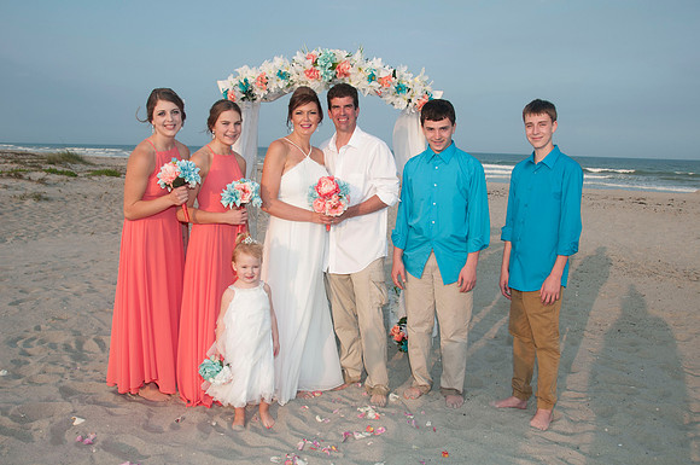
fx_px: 583
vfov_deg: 43.5
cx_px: 350
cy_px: 232
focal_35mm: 30
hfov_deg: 62.0
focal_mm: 20
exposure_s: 1/250
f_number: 7.1
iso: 100
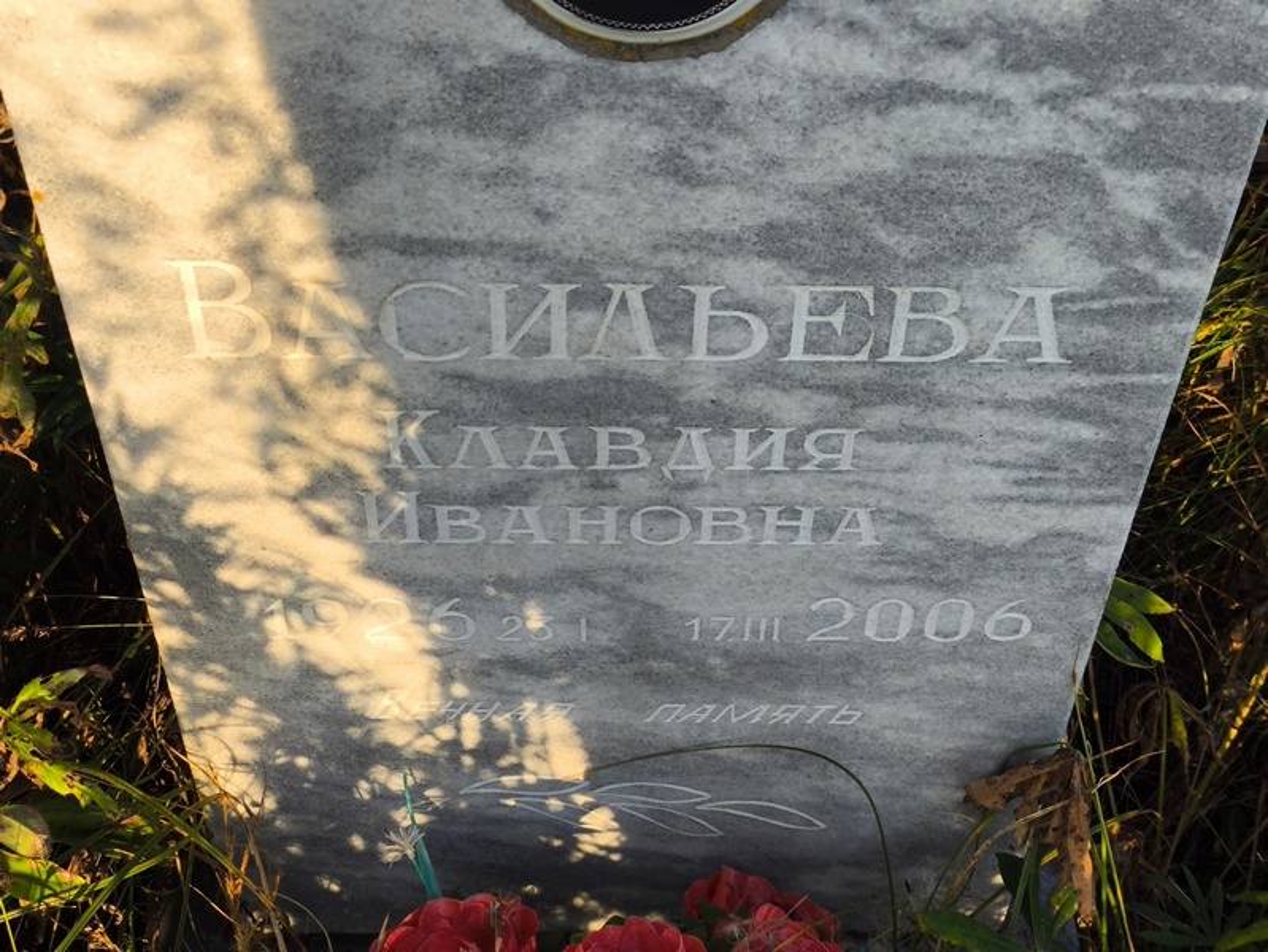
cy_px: 476
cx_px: 634
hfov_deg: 38.2
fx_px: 1832
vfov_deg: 29.1
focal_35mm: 50
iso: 50
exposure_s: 1/550
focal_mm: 4.71
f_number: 1.7
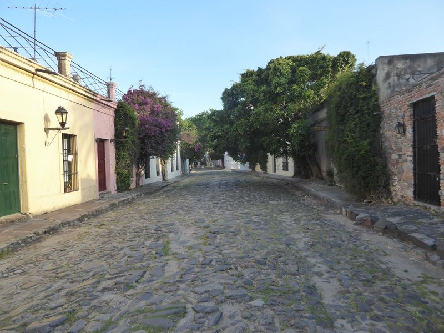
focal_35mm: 25
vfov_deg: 54.9
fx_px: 321
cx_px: 222
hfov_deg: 69.4
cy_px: 166
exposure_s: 1/250
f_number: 3.3
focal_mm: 4.3
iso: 160
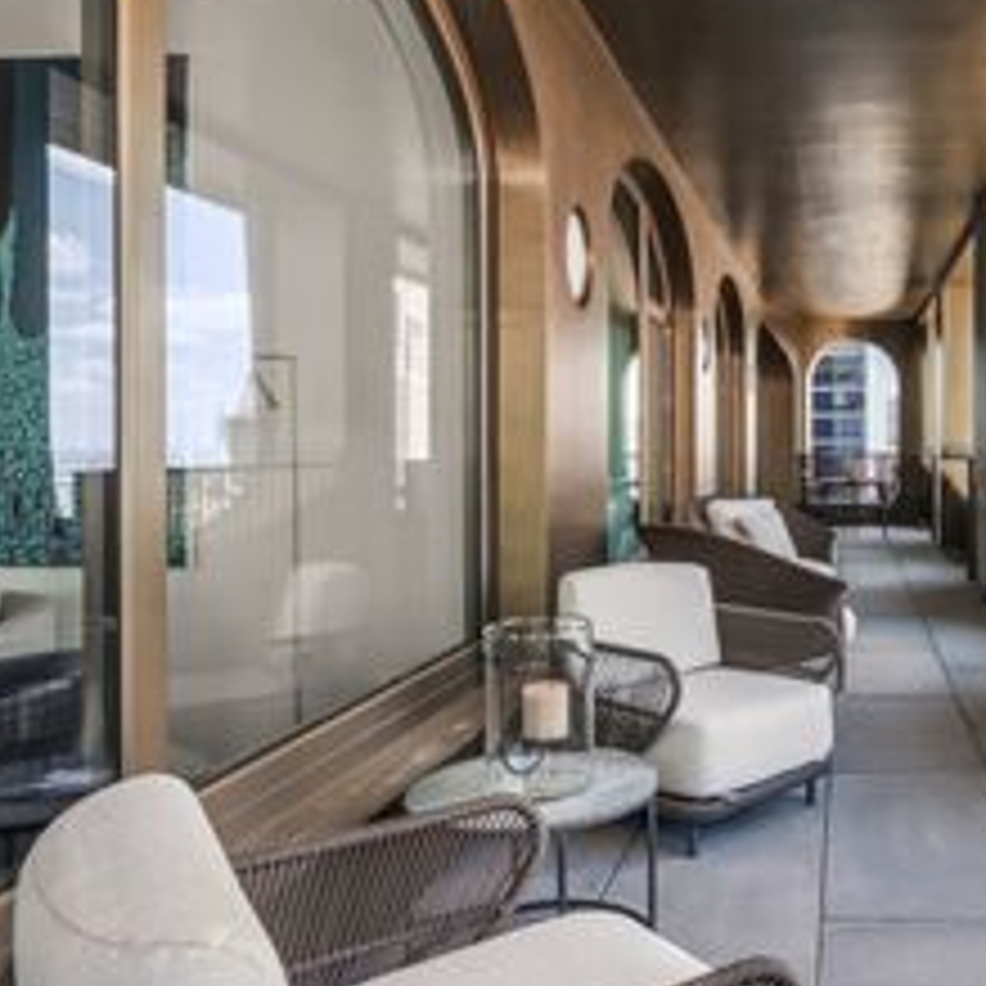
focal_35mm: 31
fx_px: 999
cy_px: 466
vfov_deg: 52.5
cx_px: 846
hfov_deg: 48.2
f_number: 22
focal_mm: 16
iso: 640
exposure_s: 1/20
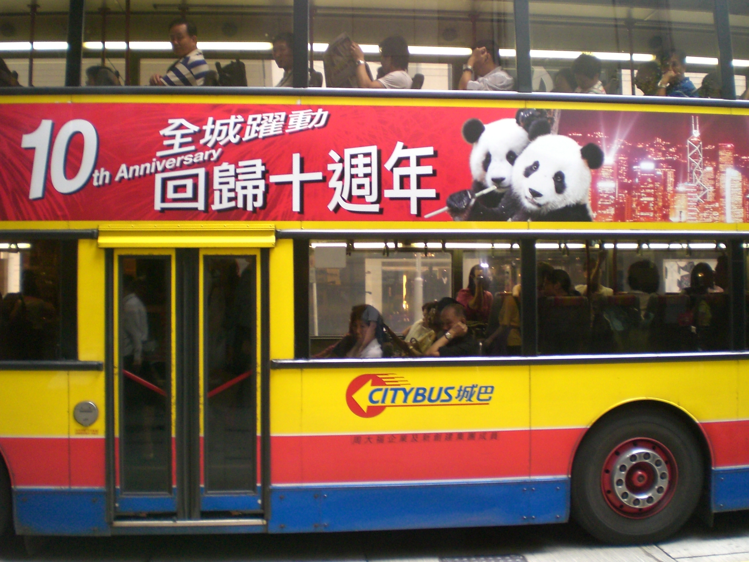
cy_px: 281
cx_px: 374
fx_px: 822
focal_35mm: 38
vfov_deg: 37.7
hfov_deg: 49.0
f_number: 3.1
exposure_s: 1/40
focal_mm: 6.3
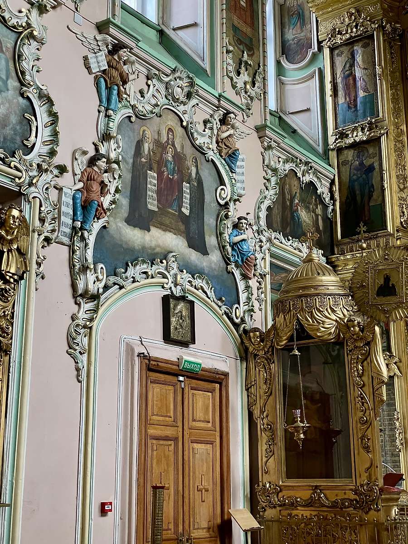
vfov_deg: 36.8
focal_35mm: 52
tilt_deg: +16.3
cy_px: 272
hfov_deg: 28.0
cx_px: 204
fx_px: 817
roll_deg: +0.7
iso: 800
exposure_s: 1/60
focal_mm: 6
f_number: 2
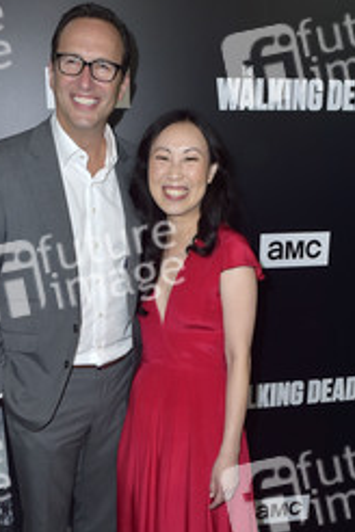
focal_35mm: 39
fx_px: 577
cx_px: 137
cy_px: 381
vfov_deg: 48.2
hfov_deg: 34.1
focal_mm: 24
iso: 400
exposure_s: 1/200
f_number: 5.6
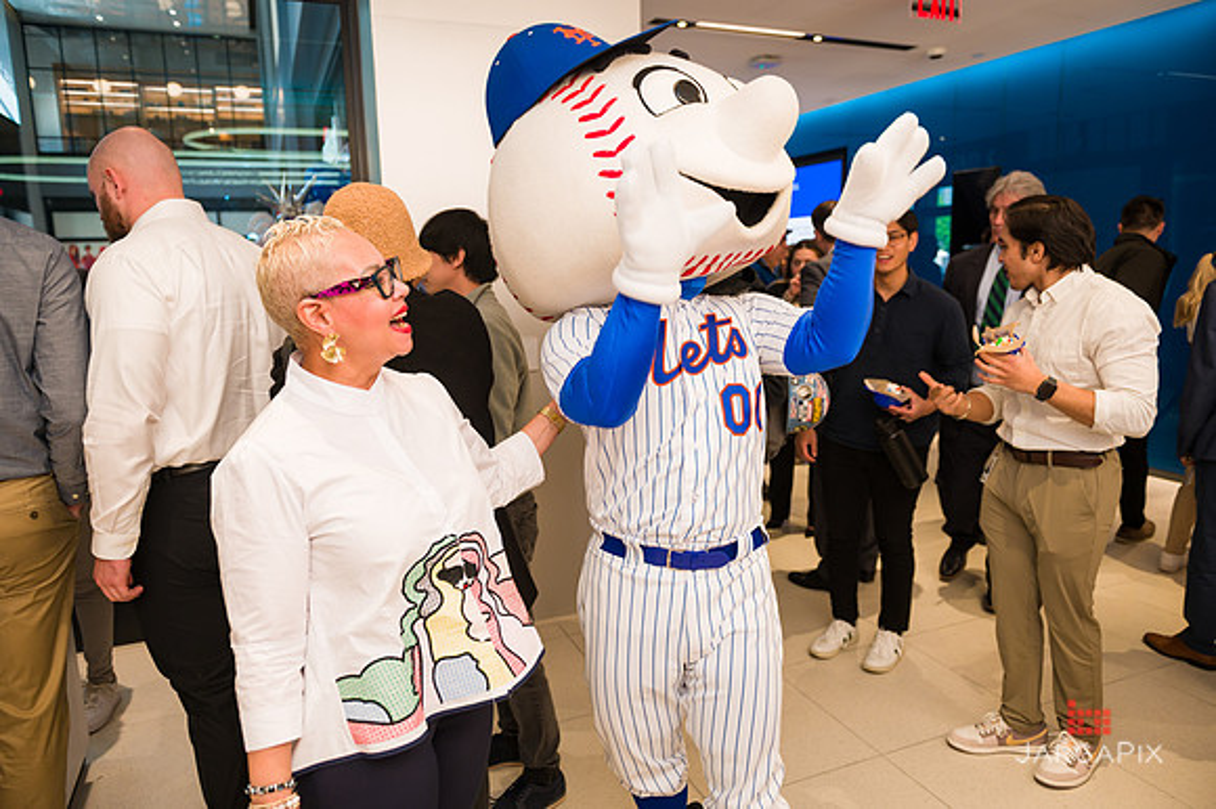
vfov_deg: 53.1
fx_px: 810
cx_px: 608
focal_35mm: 24
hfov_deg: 73.8
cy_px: 404
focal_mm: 24
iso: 400
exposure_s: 1/200
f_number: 4
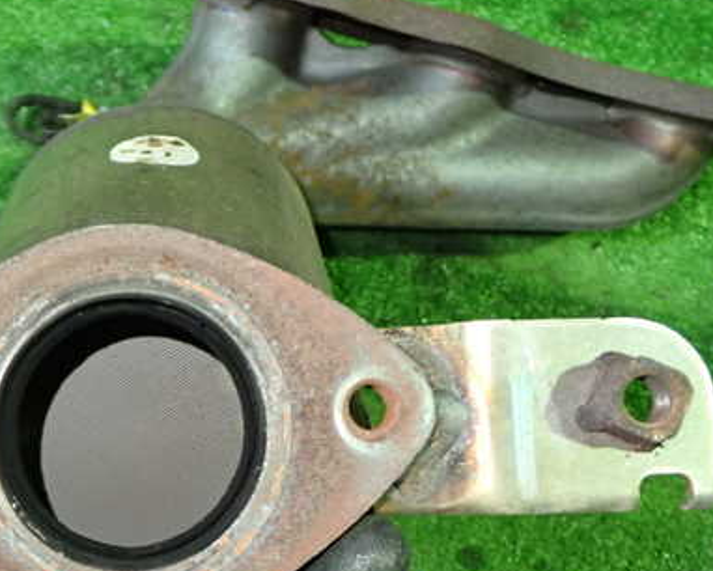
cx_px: 185
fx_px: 971
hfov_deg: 39.3
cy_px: 407
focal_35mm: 46
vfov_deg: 32.3
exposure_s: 1/30
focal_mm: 5.4
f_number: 2.3
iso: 500
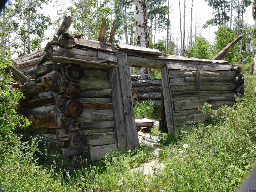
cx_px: 128
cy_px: 96
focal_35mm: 43
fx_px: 318
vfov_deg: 33.6
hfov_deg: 43.9
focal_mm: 7.7
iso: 100
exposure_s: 1/500
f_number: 3.2
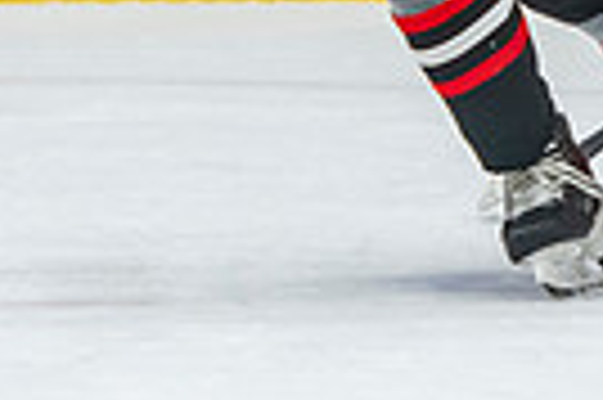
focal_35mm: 896
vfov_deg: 1.5
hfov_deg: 2.3
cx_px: 565
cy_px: -347
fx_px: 14990
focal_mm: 140
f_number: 3.2
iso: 2000
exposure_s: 1/640
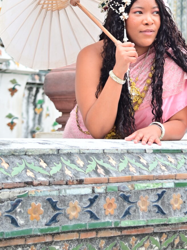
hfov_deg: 11.9
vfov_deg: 15.5
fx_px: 893
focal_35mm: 124
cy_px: -13
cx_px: 137
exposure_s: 1/400
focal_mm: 52
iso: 200
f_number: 4
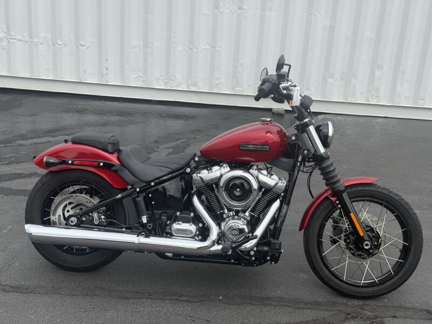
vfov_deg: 30.3
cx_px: 216
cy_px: 162
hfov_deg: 39.7
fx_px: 599
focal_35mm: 48
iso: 64
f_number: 1.78
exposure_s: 1/2146
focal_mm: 6.76
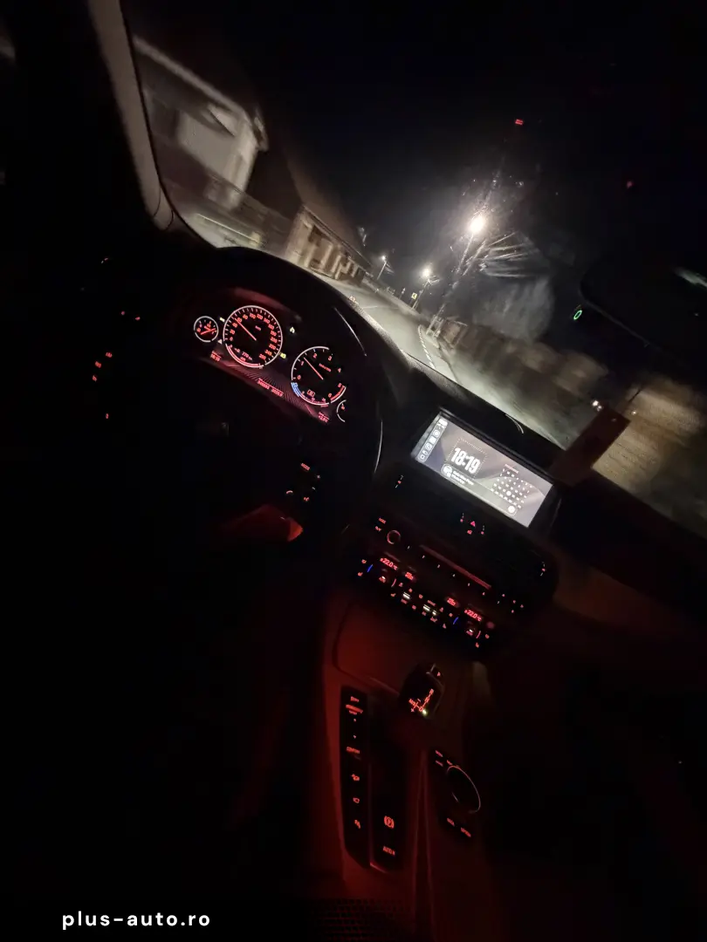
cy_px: 471
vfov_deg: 102.1
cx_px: 354
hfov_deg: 85.7
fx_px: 381
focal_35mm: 14
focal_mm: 2.22
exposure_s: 1/15
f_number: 2.2
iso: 4000
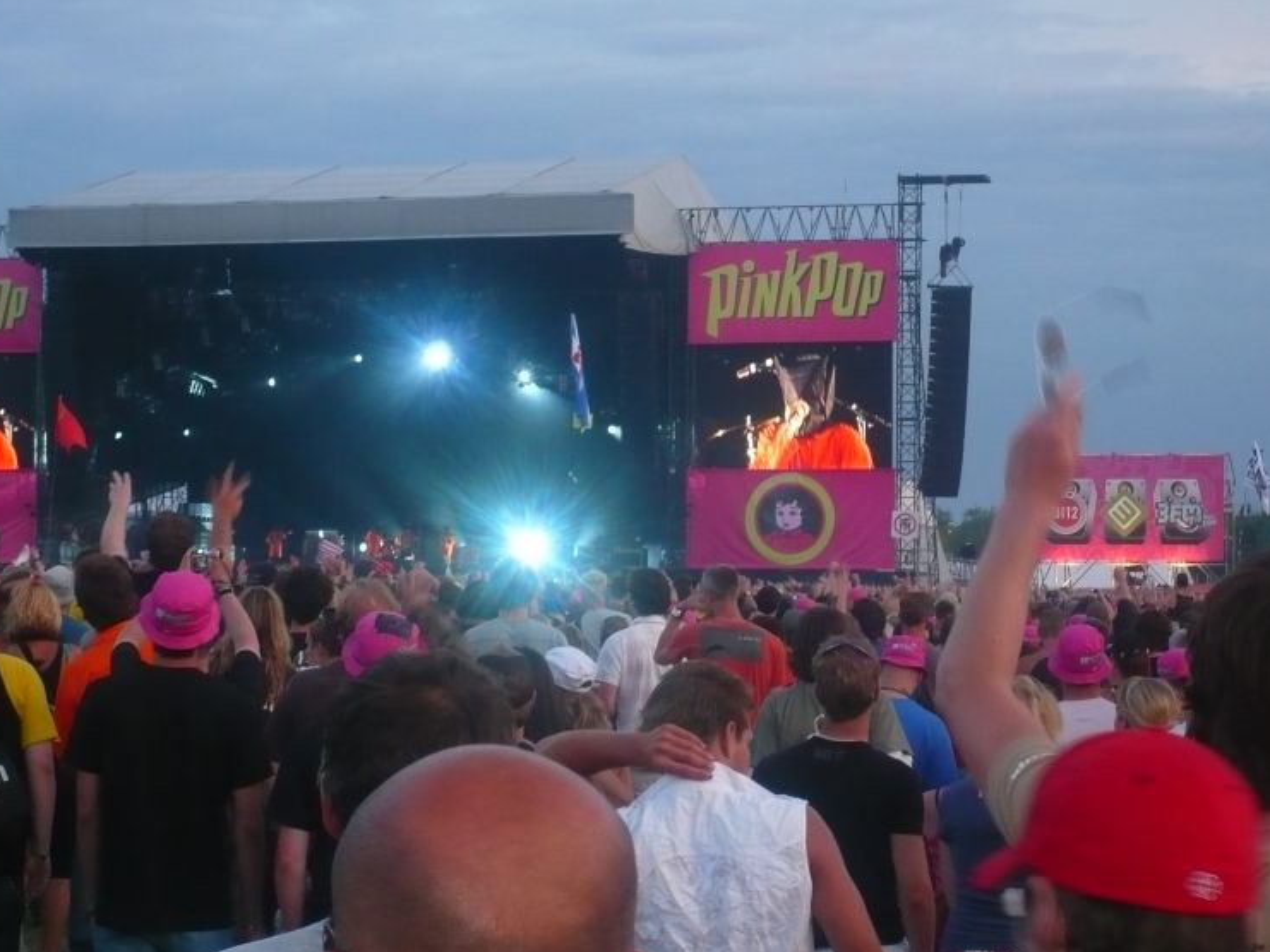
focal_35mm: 108
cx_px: 662
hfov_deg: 18.2
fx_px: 3963
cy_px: 486
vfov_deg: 13.7
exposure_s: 1/30
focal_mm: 16.4
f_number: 5.6
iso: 250
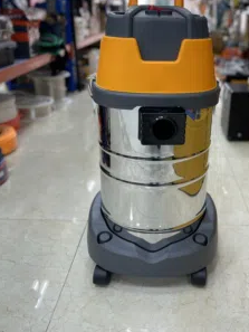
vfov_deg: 52.3
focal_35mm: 35
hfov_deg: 40.3
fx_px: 335
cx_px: 161
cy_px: 135
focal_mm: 5.1
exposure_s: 1/121
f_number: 1.6
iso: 40
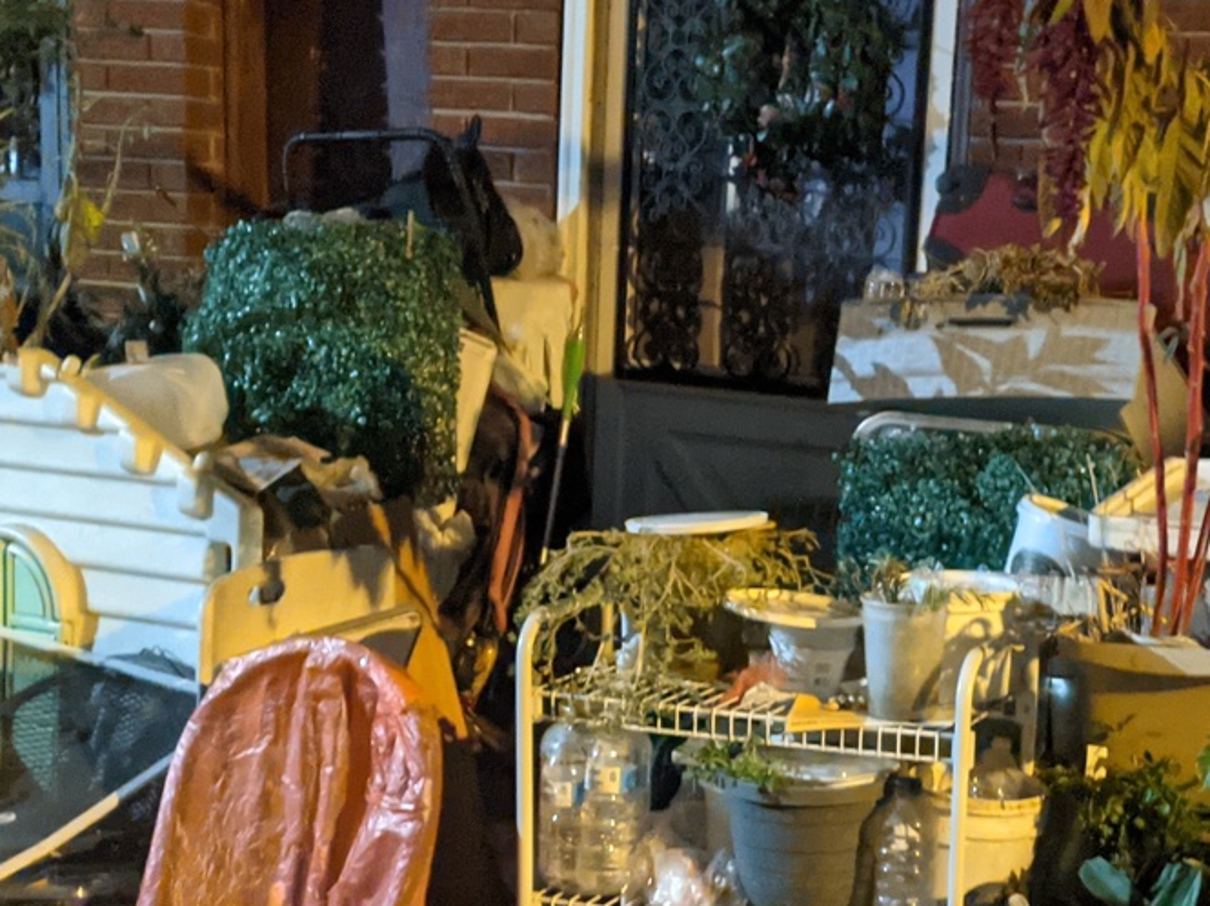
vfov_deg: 22.4
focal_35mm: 65
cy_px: 671
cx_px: 933
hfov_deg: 29.3
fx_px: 2271
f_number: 1.8
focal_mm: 4.44
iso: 1280
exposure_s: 1/15
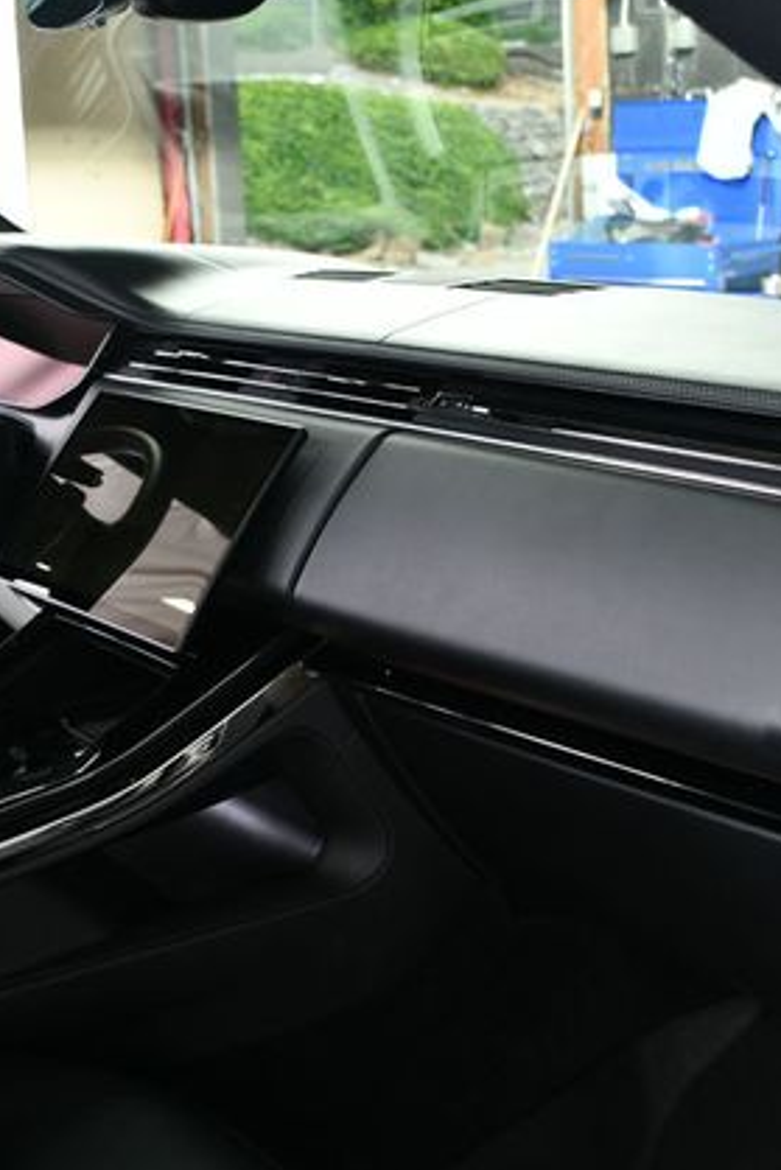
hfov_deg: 26.0
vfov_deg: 38.2
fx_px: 1691
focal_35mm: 52
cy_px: 579
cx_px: 395
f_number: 3.8
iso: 100
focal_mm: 23
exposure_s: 1/160
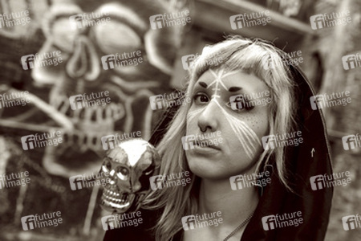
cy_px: 120
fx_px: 351
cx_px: 180
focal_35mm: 35
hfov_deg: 54.4
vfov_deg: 37.9
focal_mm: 35
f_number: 3.5
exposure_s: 1/50
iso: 640
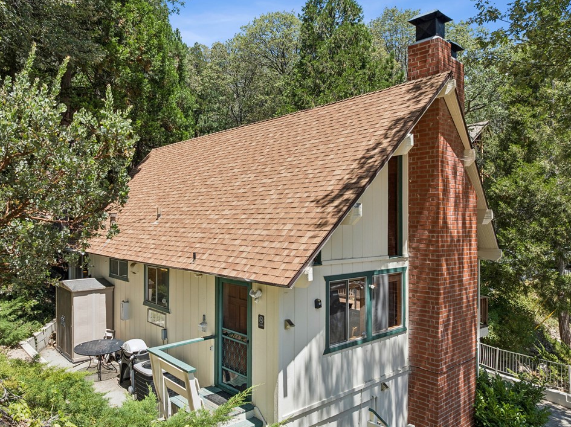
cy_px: 220
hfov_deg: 67.3
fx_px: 428
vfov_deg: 53.0
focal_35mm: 26
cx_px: 276
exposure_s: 1/1250
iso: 100
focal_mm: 12.3
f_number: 2.8
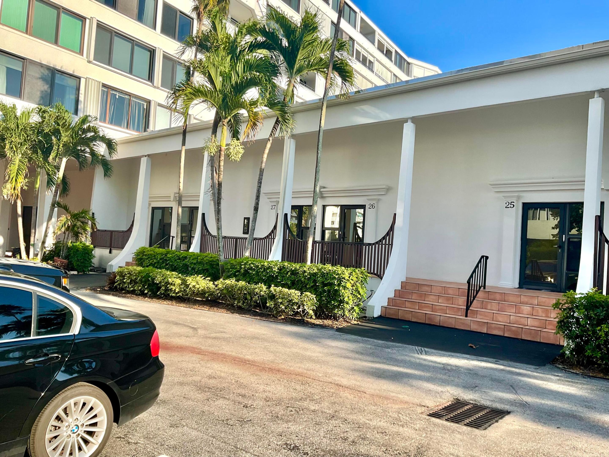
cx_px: 304
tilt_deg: +1.9
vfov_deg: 48.2
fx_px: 510
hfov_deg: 61.7
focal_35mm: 29
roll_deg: -3.6
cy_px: 228
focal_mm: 3
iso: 16
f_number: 1.8
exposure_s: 1/613
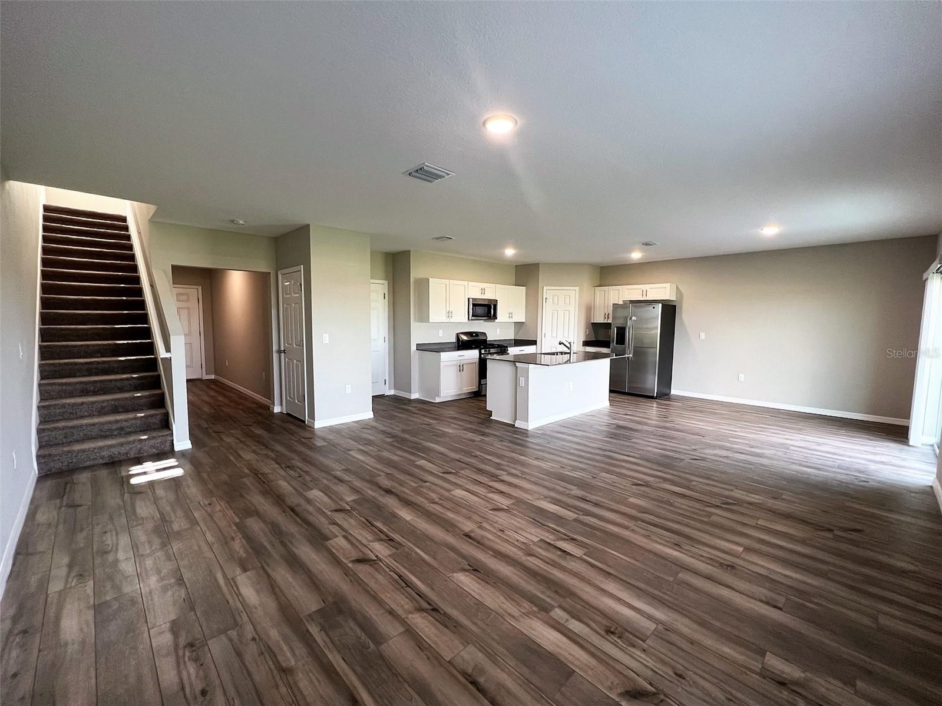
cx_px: 471
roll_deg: +2.2
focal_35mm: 13
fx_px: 354
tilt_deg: -4.6
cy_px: 353
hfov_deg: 106.2
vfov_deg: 89.9
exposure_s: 1/120
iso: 200
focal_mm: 1.57
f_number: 1.8
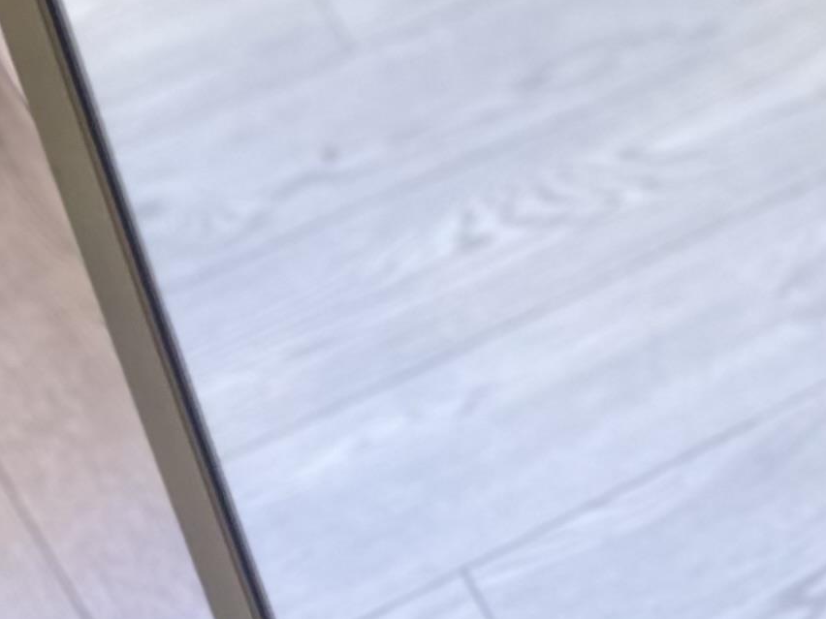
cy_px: -1135
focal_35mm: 123
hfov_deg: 14.7
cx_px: 1310
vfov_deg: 9.7
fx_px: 2935
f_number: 1.6
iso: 50
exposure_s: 1/100
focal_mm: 5.1
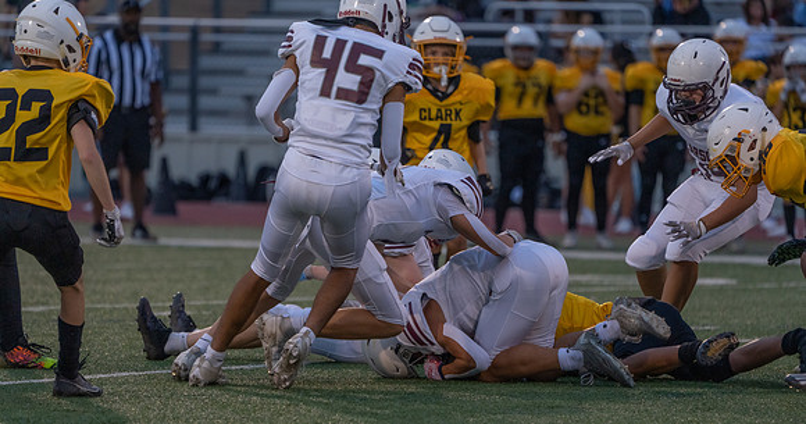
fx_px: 7950
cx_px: 402
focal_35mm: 378
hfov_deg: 5.8
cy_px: 268
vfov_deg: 3.1
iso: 3200
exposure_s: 1/1000
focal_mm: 352
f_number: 5.6
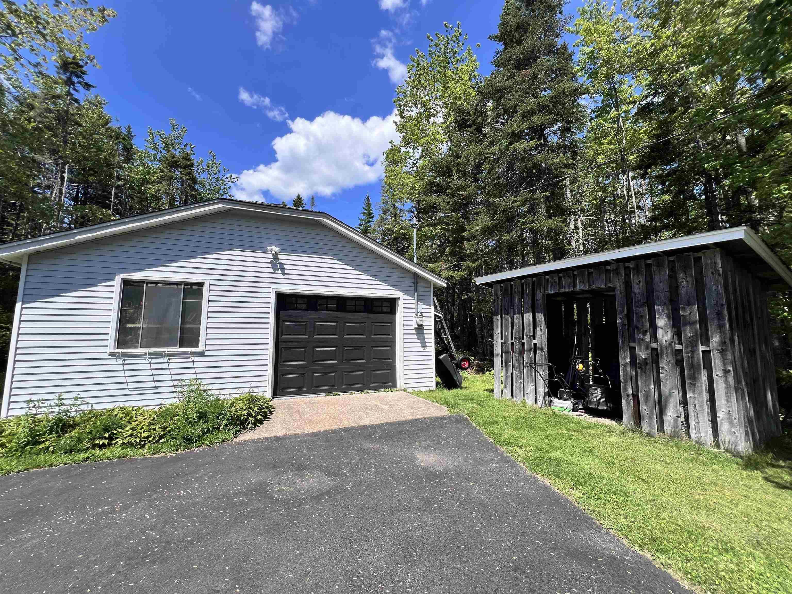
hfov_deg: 106.2
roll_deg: +0.5
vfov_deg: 89.9
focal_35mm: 13
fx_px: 297
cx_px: 396
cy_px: 297
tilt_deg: +7.9
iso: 32
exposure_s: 1/1429
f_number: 1.8
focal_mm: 1.57
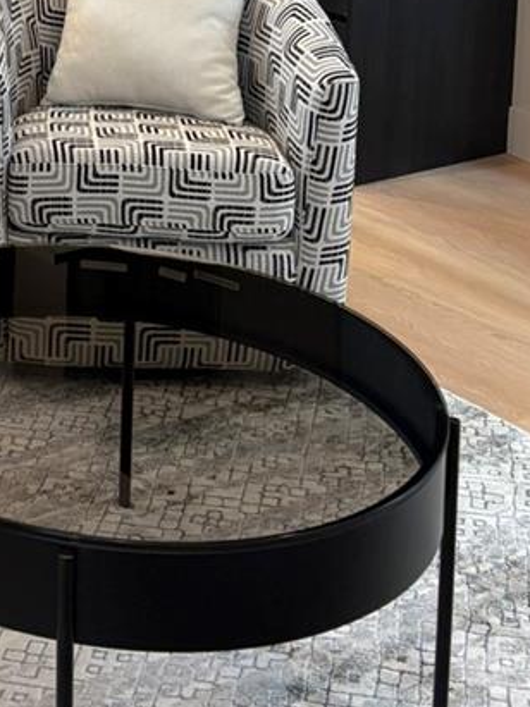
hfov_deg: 18.0
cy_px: -203
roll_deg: -0.6
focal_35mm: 76
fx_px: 1552
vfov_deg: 22.9
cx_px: -167
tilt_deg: -4.7
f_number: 1.6
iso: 100
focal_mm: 5.96
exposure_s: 1/60
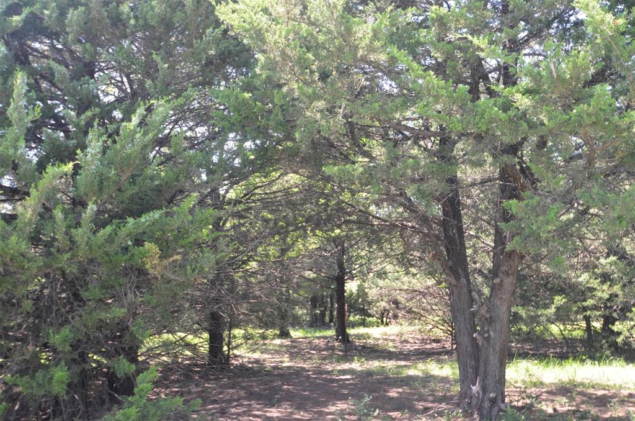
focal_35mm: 36
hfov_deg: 53.2
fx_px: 634
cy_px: 210
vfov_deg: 36.7
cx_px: 318
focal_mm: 24
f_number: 5
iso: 400
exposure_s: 1/100
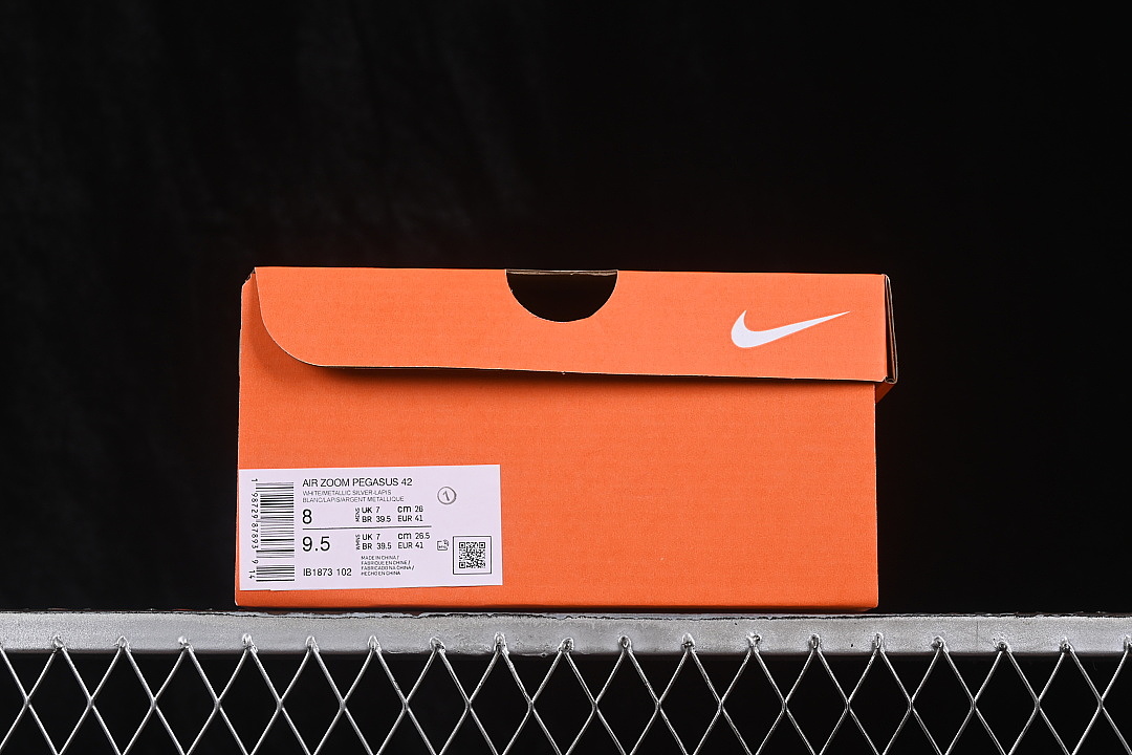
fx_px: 2358
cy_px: 378
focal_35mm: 75
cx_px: 566
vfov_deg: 18.2
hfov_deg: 27.0
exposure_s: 1/80
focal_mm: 50
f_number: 8
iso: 160
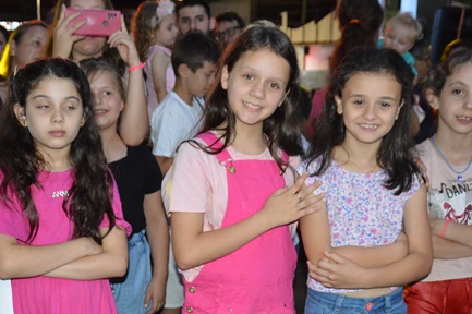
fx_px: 707
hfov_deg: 36.9
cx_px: 235
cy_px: 200
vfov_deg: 24.9
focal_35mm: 54
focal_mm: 26
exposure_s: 1/60
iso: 3200
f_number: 4
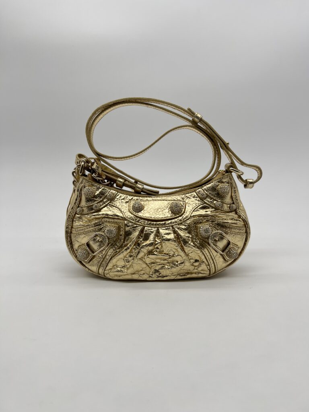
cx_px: 154
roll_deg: +0.2
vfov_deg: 67.3
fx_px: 309
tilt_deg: -10.8
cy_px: 206
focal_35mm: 26
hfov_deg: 53.1
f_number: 1.5
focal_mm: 5.7
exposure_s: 1/160
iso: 40
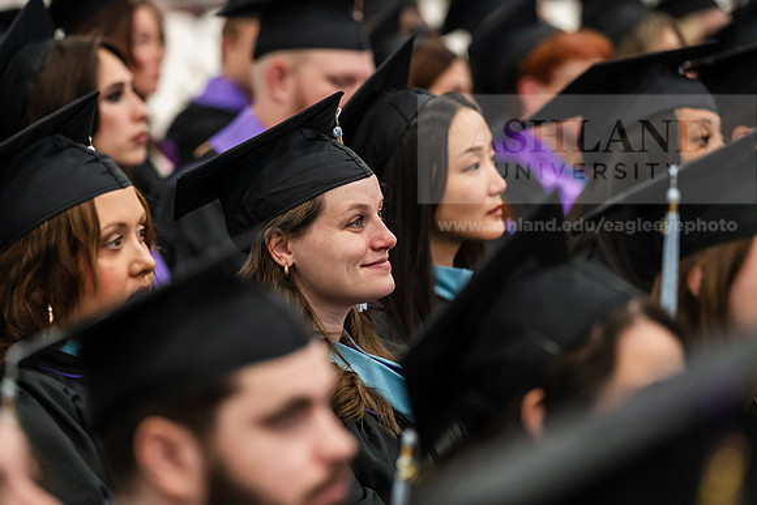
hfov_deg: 10.3
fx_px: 4206
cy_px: 252
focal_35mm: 200
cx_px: 378
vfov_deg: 6.9
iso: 4000
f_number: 4
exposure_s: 1/200
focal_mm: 200
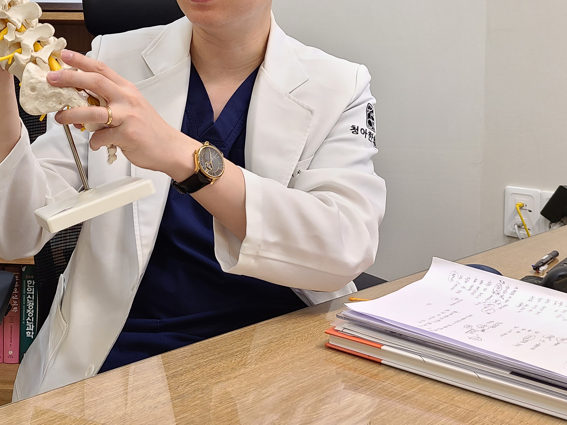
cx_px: 113
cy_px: 85
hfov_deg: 38.9
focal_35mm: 47
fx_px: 770
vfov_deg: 30.2
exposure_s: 1/59
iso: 125
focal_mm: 5.4
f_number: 1.8
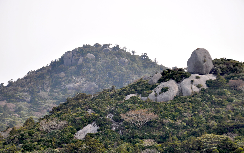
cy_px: 80
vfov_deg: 10.7
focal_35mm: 123
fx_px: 818
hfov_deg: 17.0
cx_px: 122
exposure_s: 1/320
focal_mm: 80
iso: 200
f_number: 9
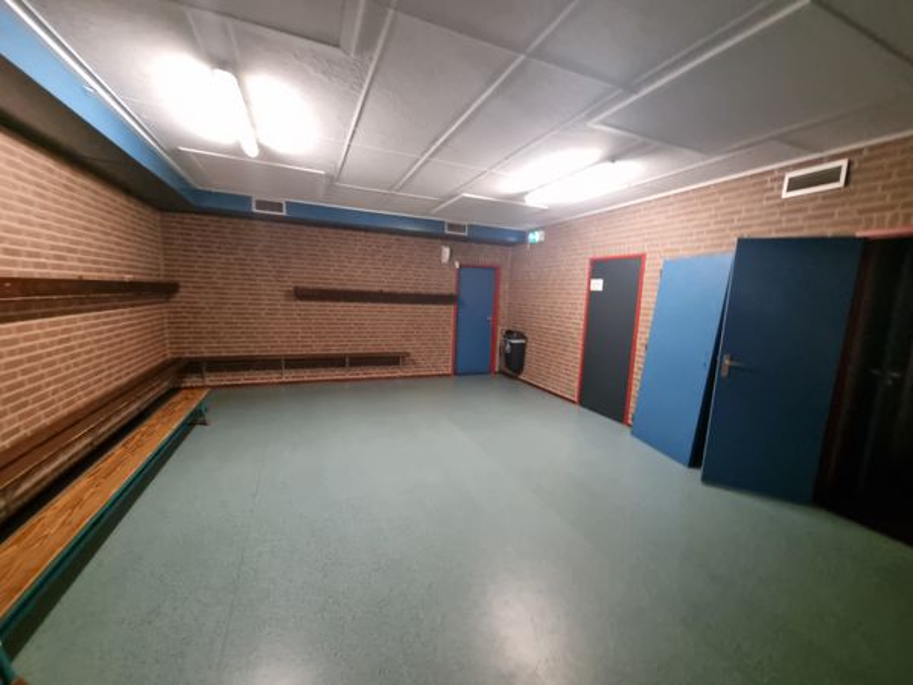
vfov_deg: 89.9
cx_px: 456
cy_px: 342
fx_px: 343
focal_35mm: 13
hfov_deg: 106.2
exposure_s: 1/33
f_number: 2.2
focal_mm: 2.2
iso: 640
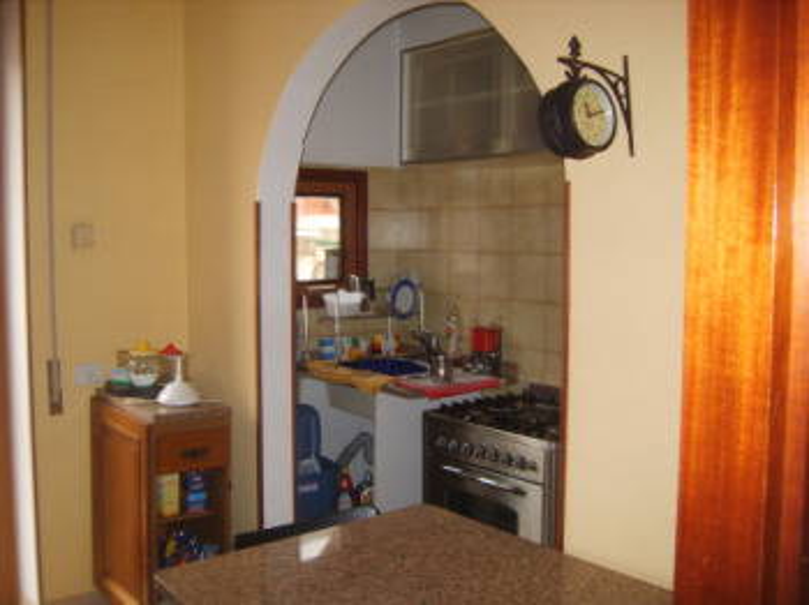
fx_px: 817
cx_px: 404
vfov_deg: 40.7
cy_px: 302
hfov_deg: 52.7
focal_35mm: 35
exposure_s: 1/30
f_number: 2.8
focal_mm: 7.4
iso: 100
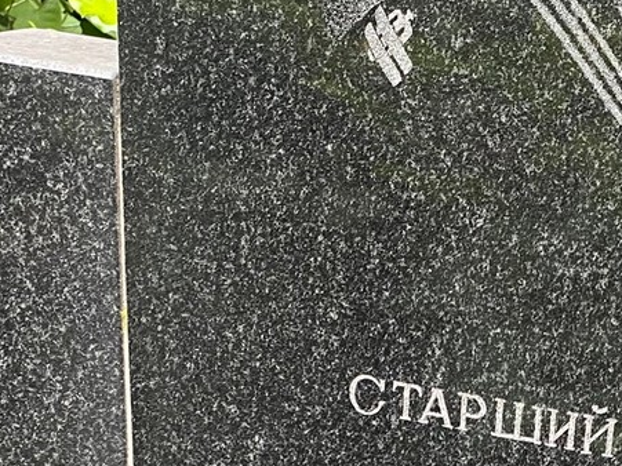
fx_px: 1491
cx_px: 517
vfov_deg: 16.6
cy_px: 631
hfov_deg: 23.2
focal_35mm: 83
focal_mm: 4.25
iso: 125
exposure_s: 1/98
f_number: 1.8
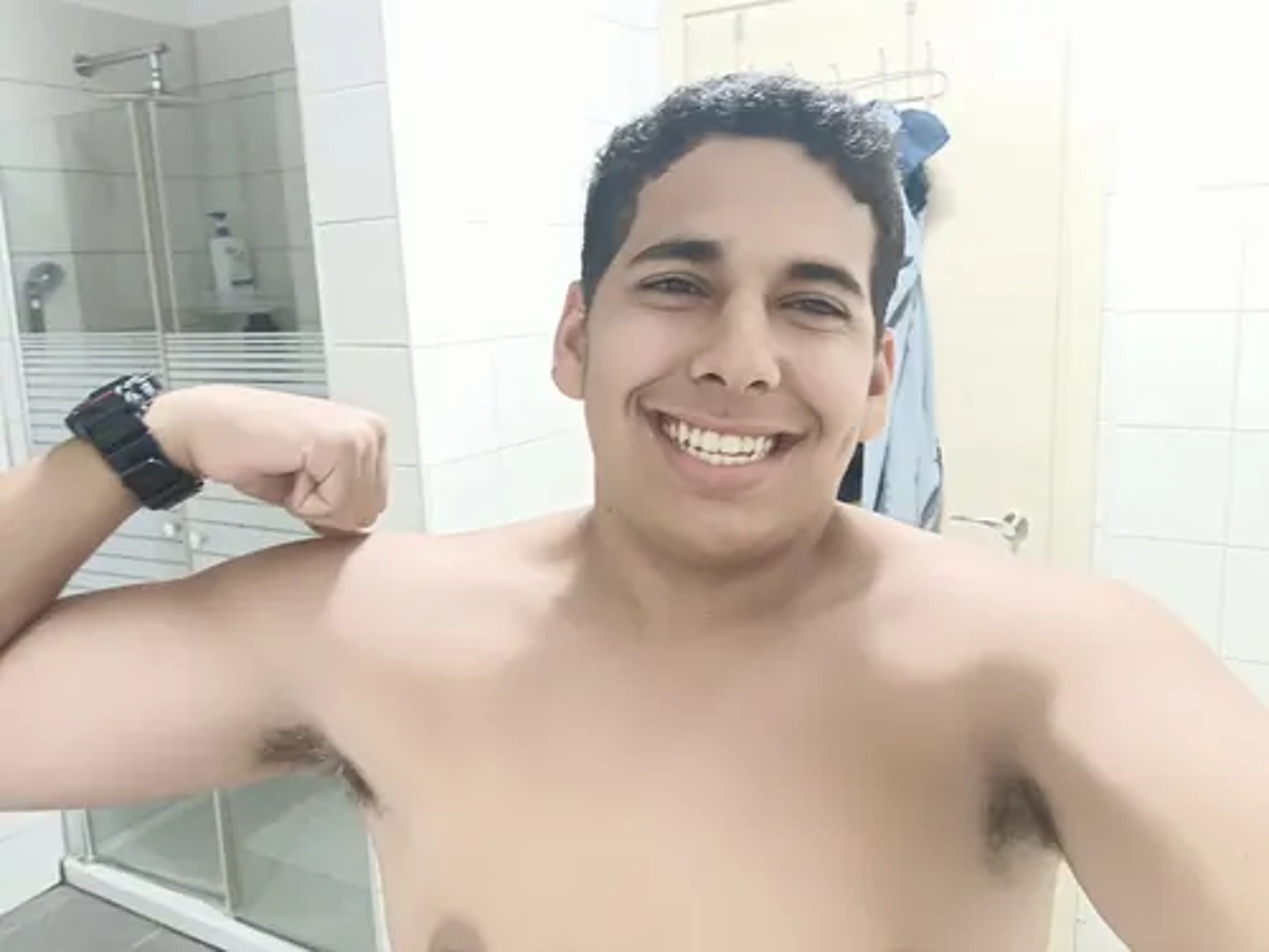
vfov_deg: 48.2
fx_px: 1063
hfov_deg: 61.7
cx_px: 634
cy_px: 476
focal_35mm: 29
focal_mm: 3.82
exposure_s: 1/33.3
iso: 734
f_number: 2
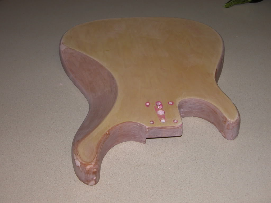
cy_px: 102
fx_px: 579
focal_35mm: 74
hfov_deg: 26.3
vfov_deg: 19.9
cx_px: 136
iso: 100
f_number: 3.3
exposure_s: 1/125
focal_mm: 18.8
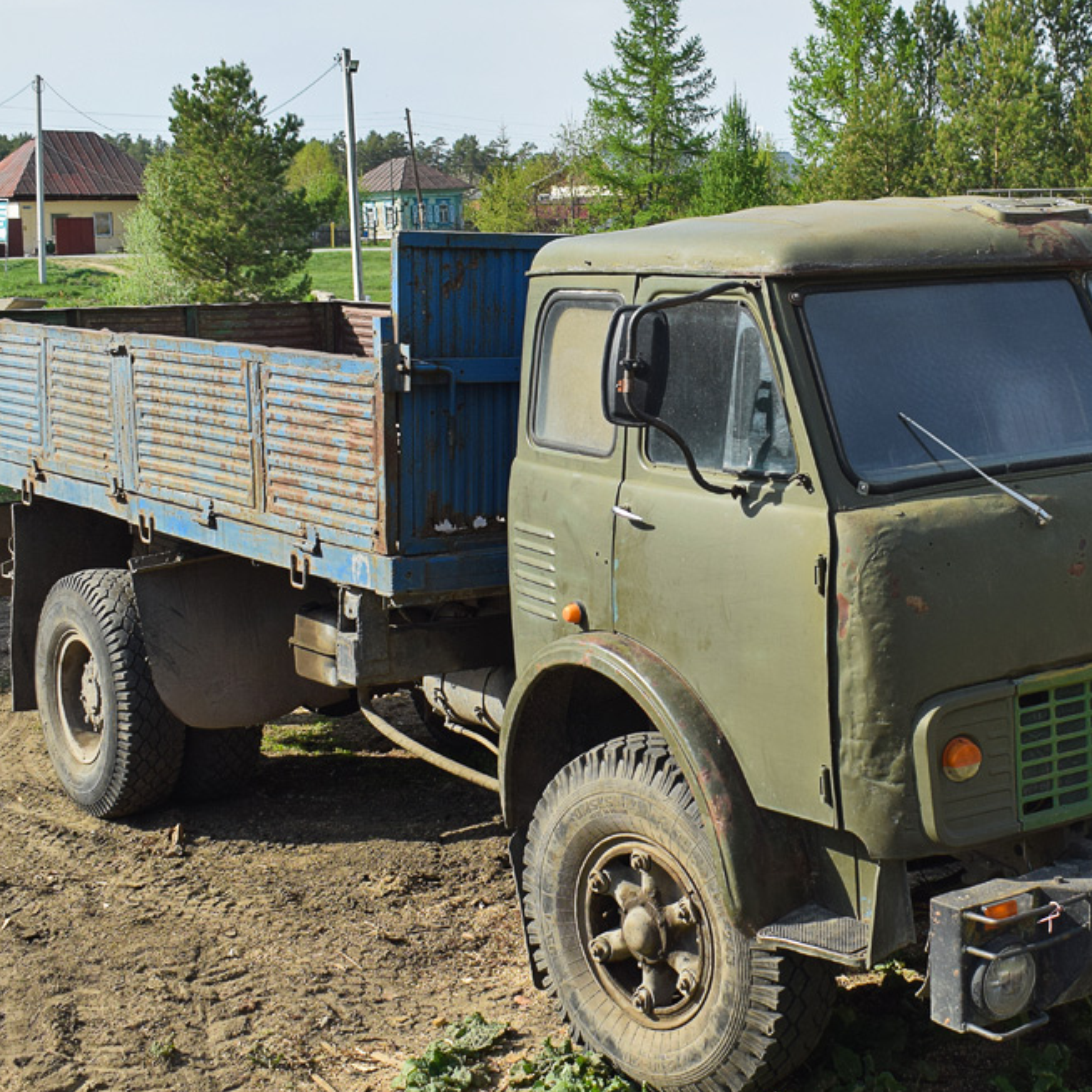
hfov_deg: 31.6
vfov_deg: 31.7
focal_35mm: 54
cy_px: 499
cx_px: 706
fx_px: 1919
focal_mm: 23
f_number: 5.6
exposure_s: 1/640
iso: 200
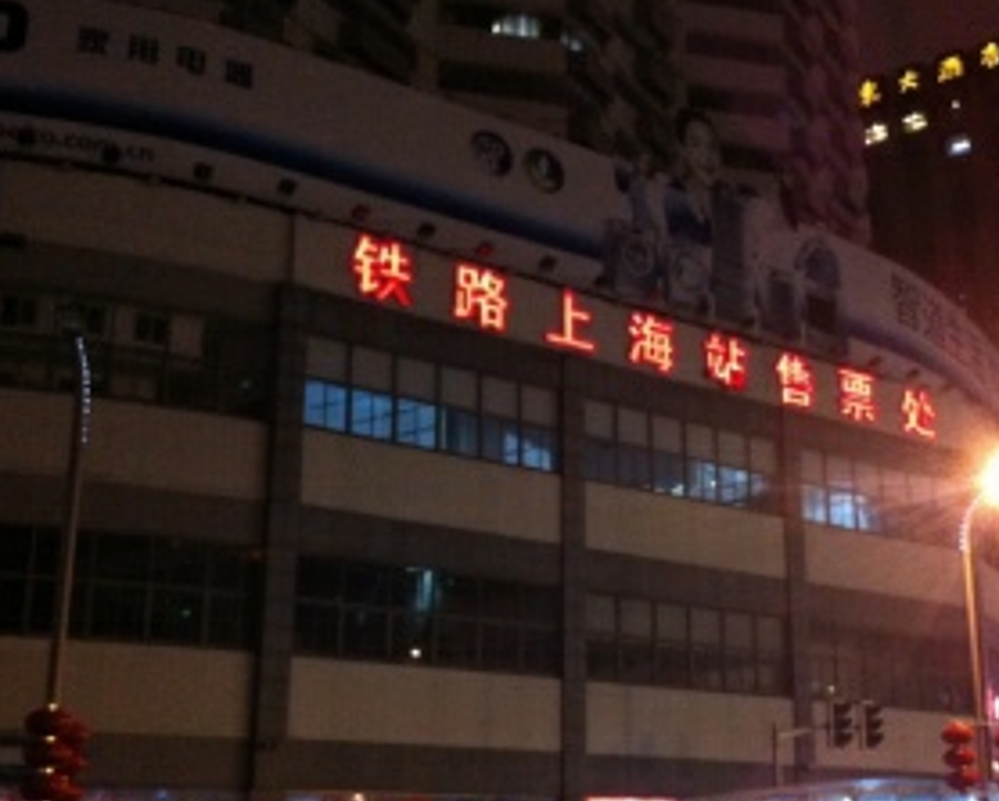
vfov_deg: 30.7
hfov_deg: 37.8
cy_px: 524
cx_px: 622
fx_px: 1450
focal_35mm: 49
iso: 500
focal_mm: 3.85
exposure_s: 1/15
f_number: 2.8
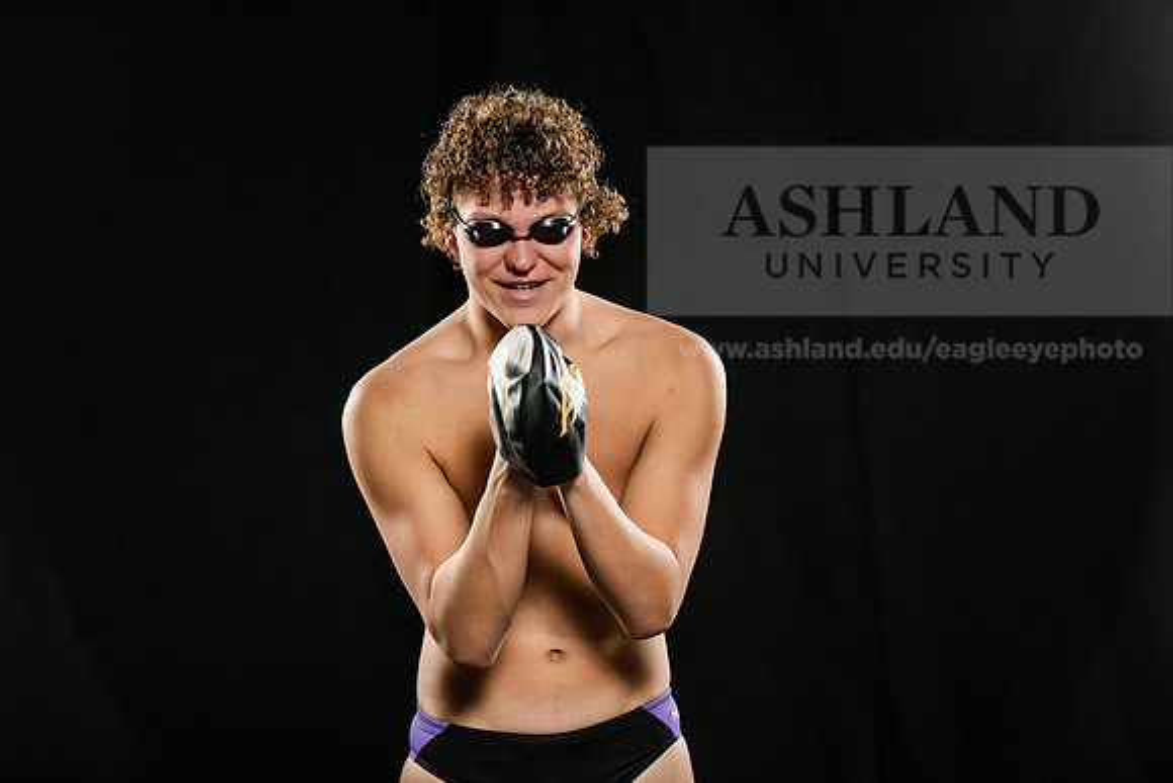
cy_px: 392
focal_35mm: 122
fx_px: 3976
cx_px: 586
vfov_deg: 11.2
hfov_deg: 16.8
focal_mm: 122
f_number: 5.6
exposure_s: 1/250
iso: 320
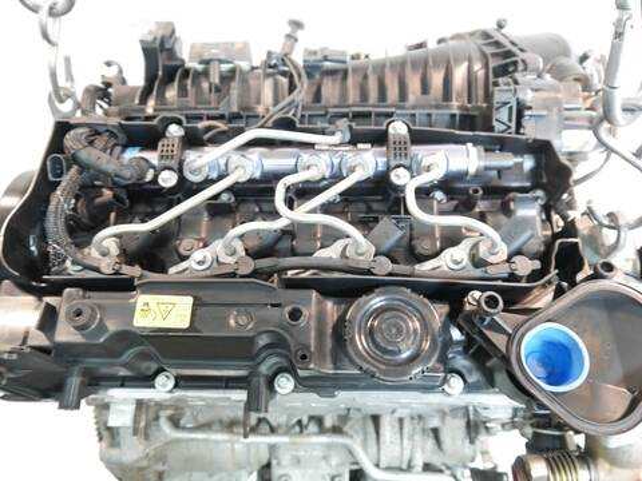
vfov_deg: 49.7
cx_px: 321
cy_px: 240
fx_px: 519
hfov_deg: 63.4
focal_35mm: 28
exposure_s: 1/100
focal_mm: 14
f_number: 3.5
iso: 3200
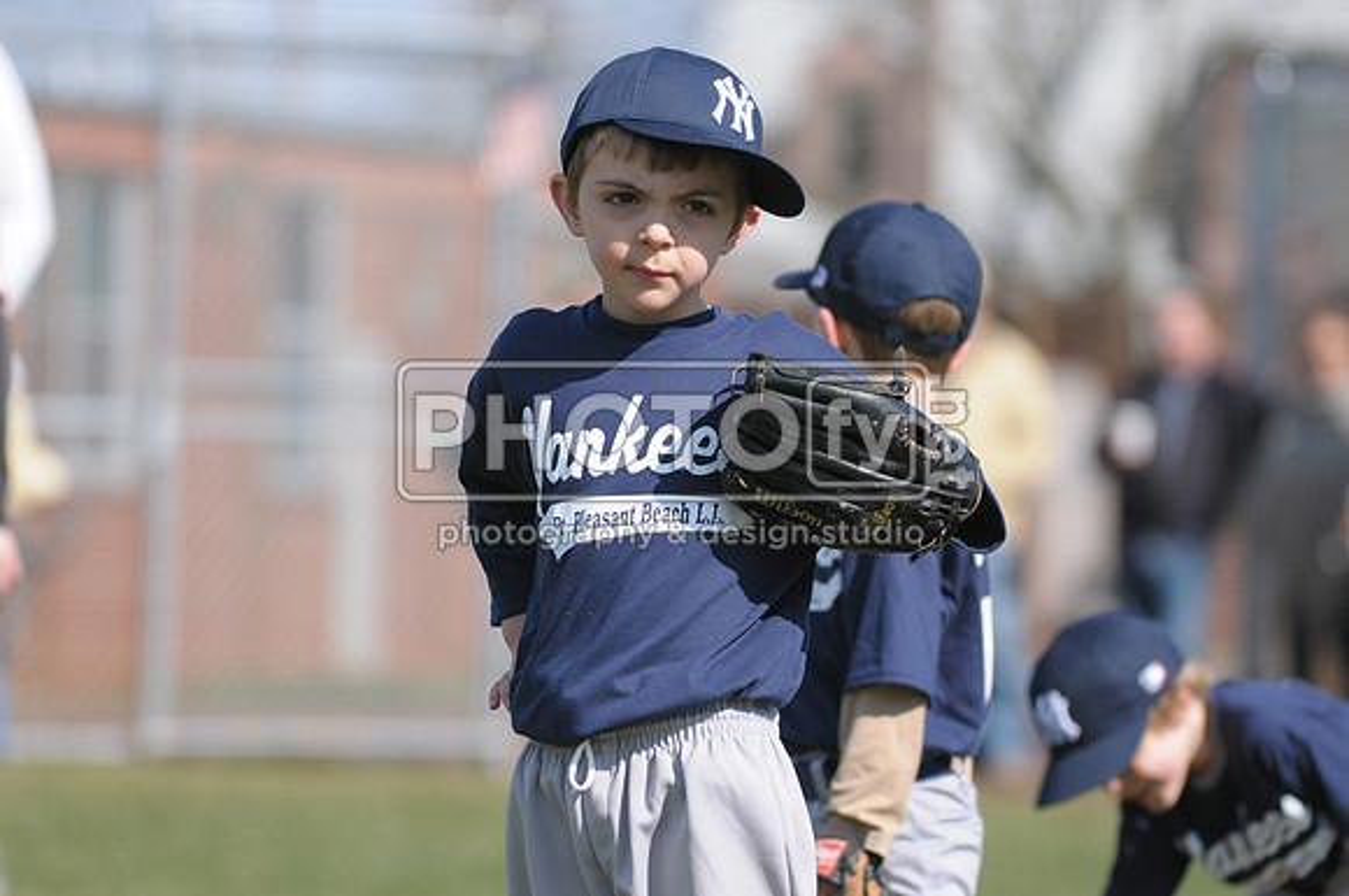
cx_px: 674
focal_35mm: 300
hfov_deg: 6.9
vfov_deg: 4.6
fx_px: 11226
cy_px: 448
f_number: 4
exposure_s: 1/2500
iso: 400
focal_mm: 200
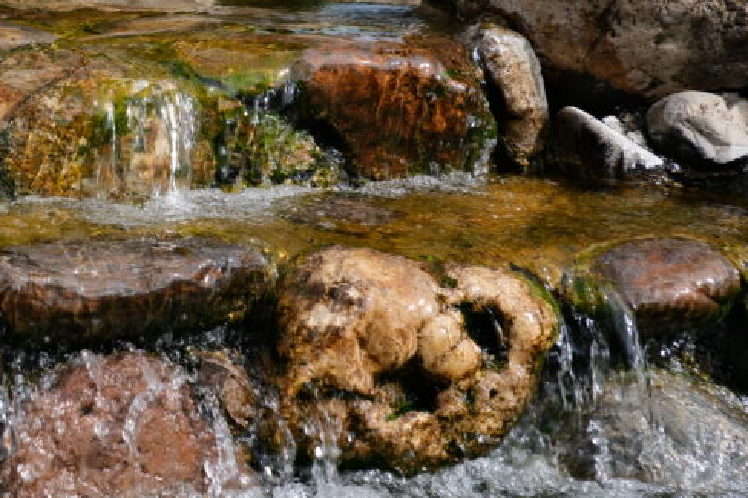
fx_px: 1745
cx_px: 2
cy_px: 137
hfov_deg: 23.2
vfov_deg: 16.2
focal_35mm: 84
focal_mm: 26.6
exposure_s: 1/340
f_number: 5.6
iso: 160
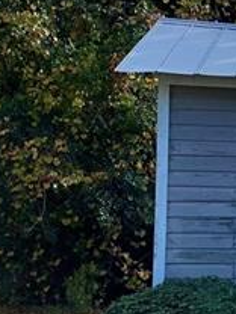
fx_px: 1164
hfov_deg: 9.6
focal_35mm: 128
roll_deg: -1.6
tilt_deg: +1.3
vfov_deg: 15.4
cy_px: 223
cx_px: 655
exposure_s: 1/1447
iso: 25
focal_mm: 4.25
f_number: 1.8
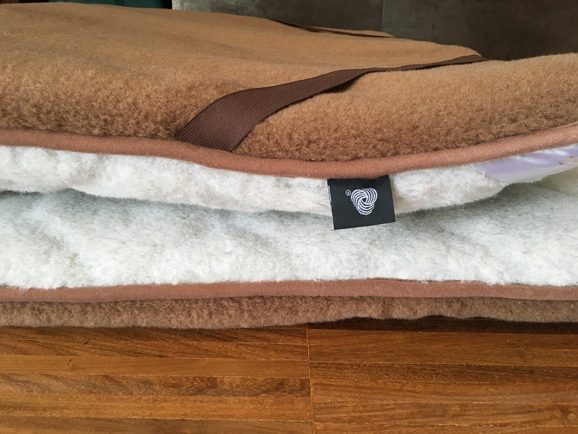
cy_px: 217
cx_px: 289
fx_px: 484
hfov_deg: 61.7
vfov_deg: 48.2
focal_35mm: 29
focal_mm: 4.15
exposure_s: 1/33
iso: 50
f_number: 2.2
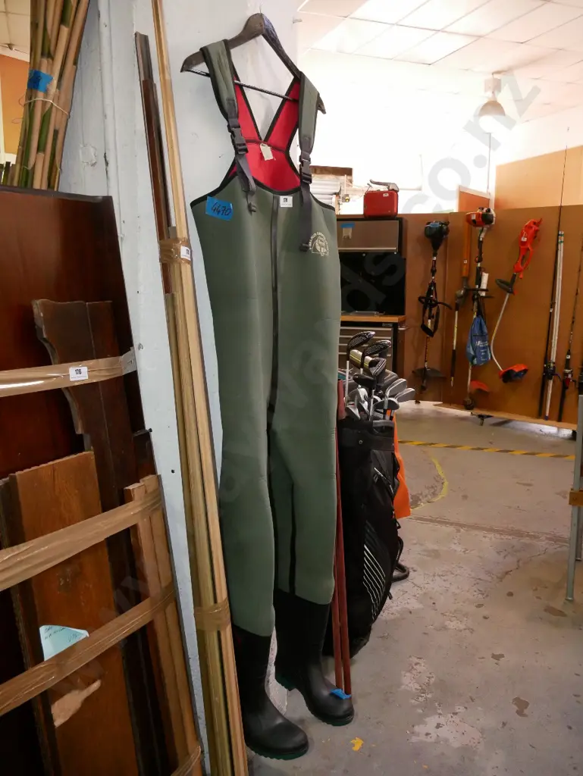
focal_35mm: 30
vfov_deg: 59.9
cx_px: 292
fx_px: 673
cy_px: 388
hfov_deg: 46.8
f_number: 5.6
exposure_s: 1/160
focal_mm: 15
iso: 3200
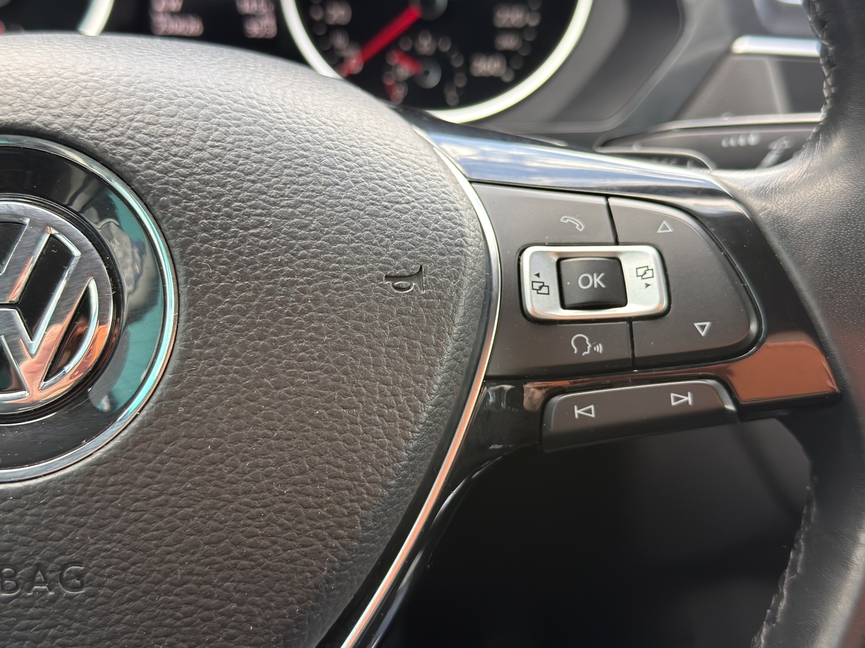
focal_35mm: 44
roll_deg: -1.4
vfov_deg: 32.9
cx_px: 432
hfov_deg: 43.0
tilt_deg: -30.6
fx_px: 1099
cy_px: 324
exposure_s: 1/121
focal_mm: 6.76
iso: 100
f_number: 1.78
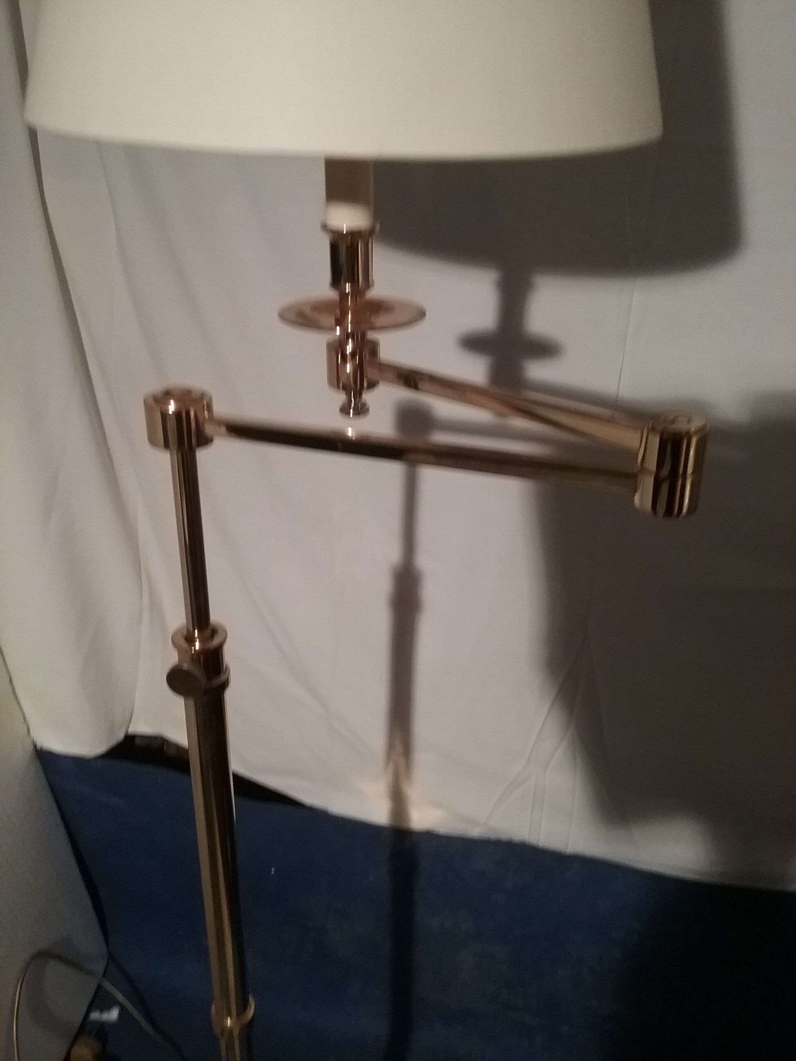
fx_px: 950
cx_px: 398
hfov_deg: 45.4
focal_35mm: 31
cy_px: 530
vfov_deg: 58.4
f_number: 2.2
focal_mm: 3.3
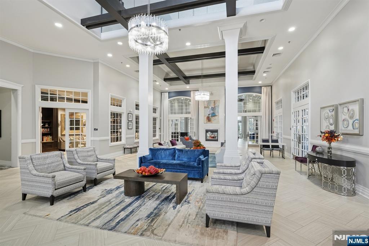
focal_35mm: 16
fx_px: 164
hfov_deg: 96.8
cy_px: 123
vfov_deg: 73.7
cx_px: 184
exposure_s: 1/15
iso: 1250
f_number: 8
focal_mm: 16
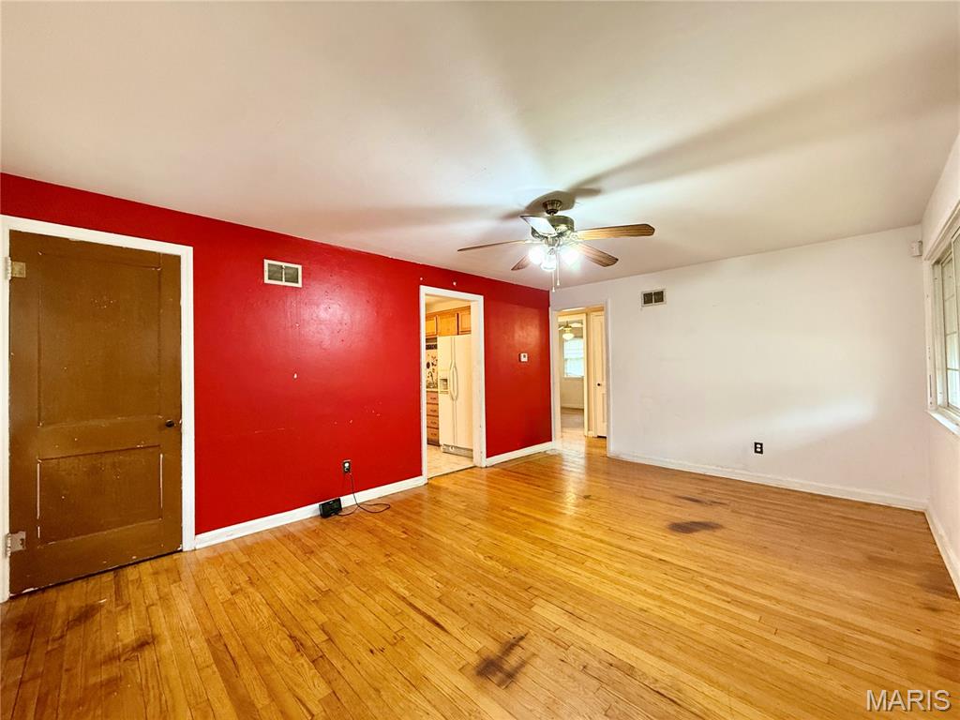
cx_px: 480
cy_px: 360
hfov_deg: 102.1
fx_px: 388
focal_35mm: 14
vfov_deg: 85.7
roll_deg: +1.1
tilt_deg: +0.7
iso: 250
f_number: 2.2
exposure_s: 1/60
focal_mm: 2.22
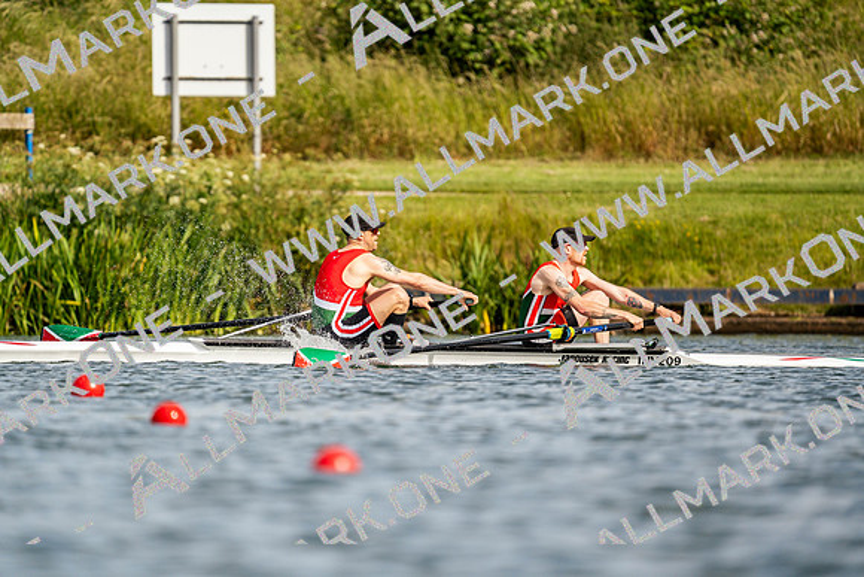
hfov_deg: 3.4
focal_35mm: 600
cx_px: 432
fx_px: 14403
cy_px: 288
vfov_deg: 2.3
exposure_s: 1/2000
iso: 250
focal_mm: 600
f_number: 6.3
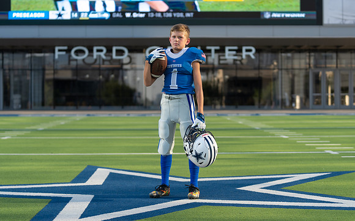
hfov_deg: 26.6
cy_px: 98
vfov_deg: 16.7
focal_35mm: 78
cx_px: 184
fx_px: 751
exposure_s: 1/640
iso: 100
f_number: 2.8
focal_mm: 70
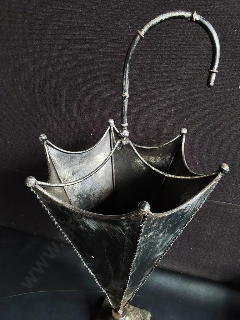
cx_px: 120
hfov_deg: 51.4
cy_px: 160
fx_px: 250
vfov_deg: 65.3
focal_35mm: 27
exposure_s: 1/120
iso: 80
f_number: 2
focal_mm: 2.87
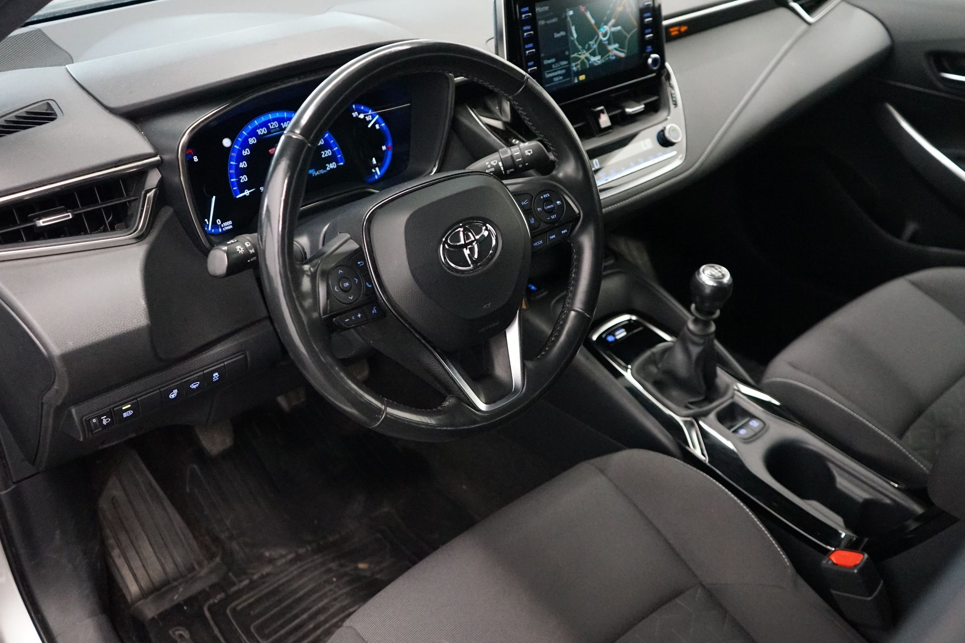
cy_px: 305
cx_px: 523
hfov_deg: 57.1
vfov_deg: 40.0
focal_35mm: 33
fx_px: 885
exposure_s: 1/160
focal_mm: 28
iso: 6400
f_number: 3.5
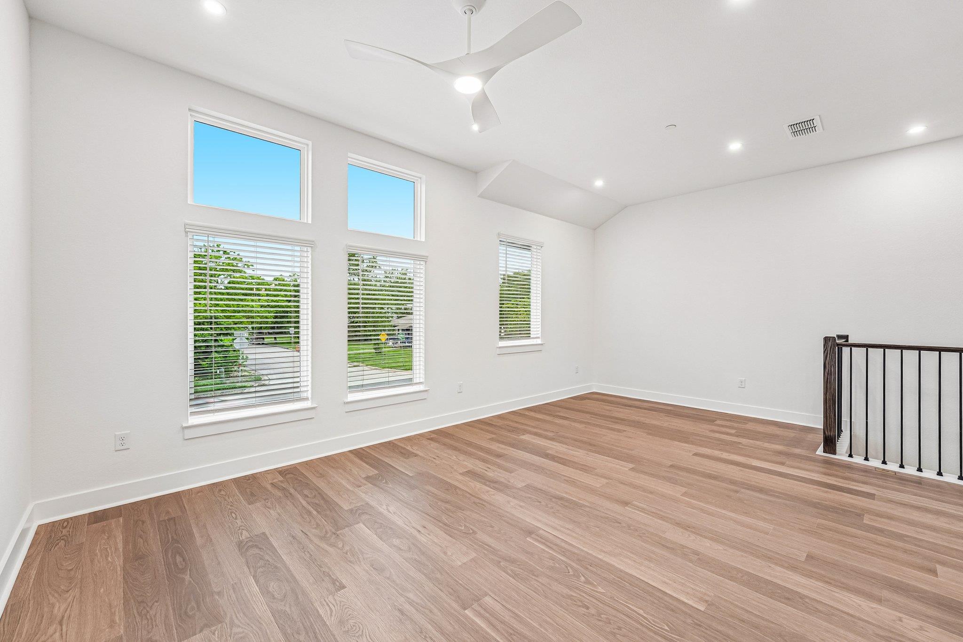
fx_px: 374
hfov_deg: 104.3
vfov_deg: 81.2
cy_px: 321
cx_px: 482
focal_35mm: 14
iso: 400
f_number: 8
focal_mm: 14
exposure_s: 1/30
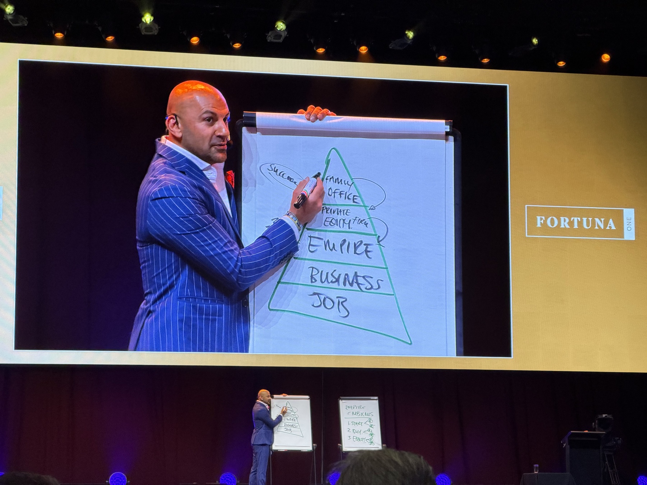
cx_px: 324
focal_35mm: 100
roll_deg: +0.3
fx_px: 1869
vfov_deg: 14.8
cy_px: 242
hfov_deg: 19.6
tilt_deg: +9.2
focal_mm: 16.89
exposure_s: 1/75
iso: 250
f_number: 2.8
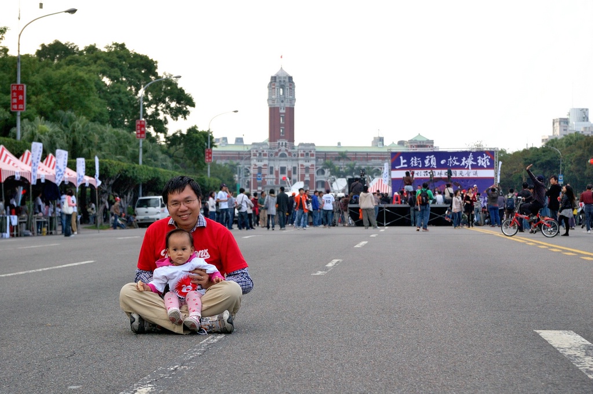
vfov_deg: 18.2
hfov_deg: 27.0
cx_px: 296
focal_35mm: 75
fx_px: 1234
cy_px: 197
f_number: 4.5
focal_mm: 50
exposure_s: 1/800
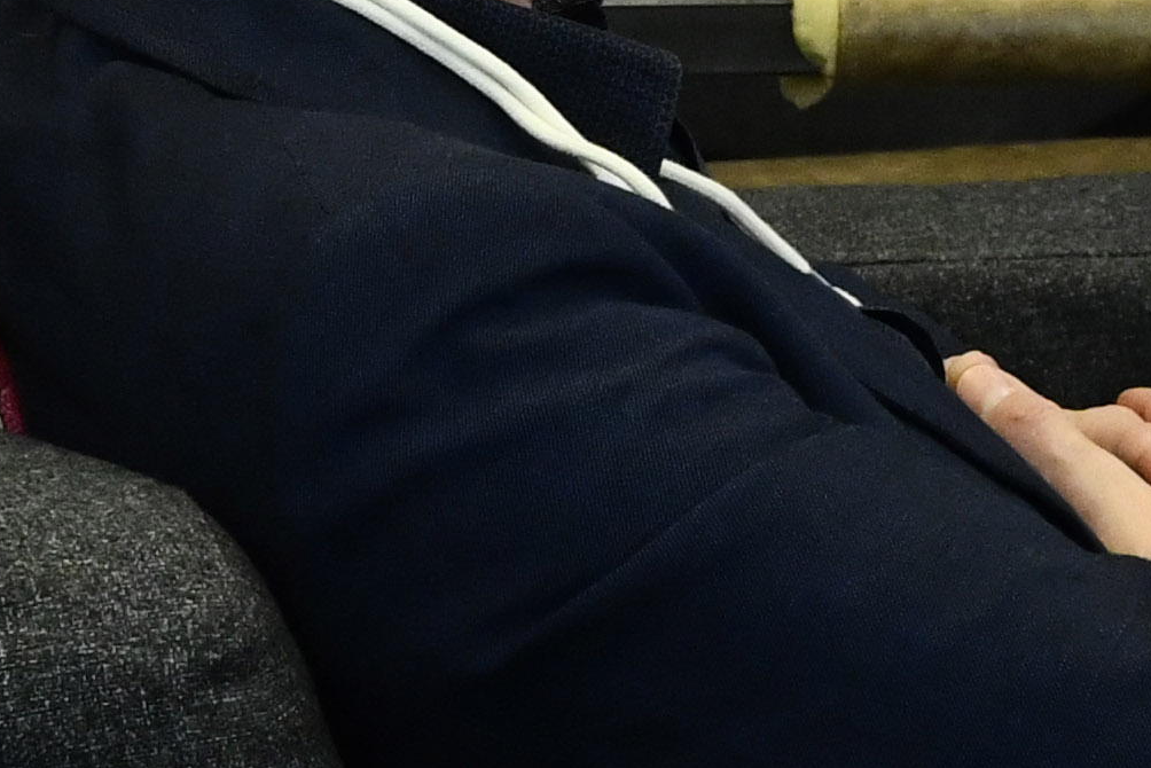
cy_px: -1053
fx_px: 10106
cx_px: -54
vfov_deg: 4.3
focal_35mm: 316
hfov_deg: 6.5
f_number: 5.6
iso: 1600
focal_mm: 38
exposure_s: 1/80
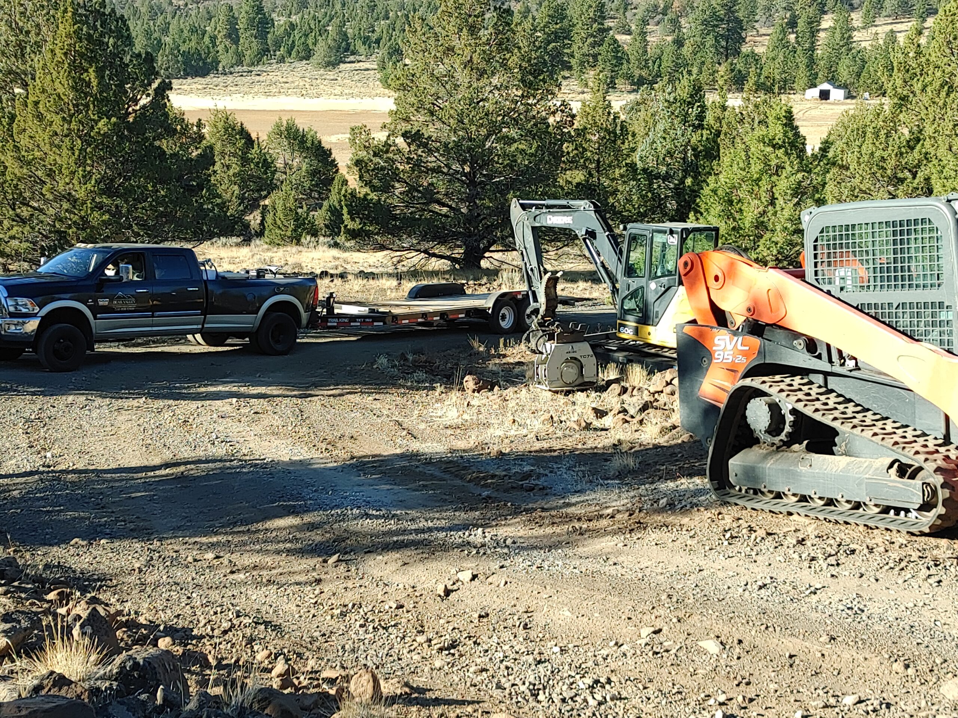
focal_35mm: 52
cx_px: 479
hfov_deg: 36.8
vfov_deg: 28.0
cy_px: 359
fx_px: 1439
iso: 50
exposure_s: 1/606
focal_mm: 5.58
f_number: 1.8
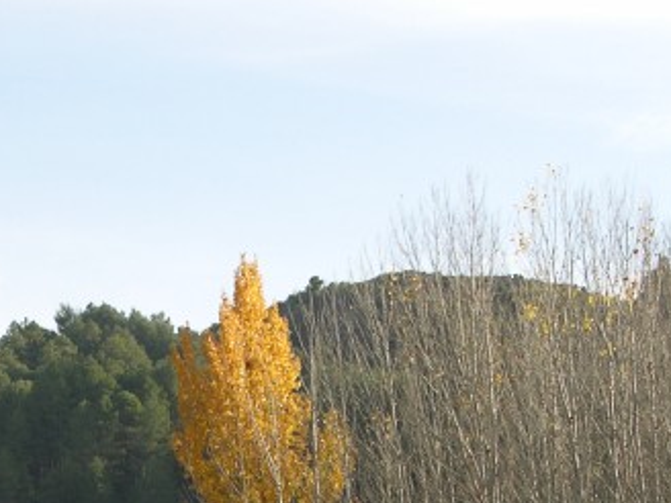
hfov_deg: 10.8
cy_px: 603
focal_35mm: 181
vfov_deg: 8.1
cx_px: 10
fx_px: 3509
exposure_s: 1/182
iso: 50
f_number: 5
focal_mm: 14.7
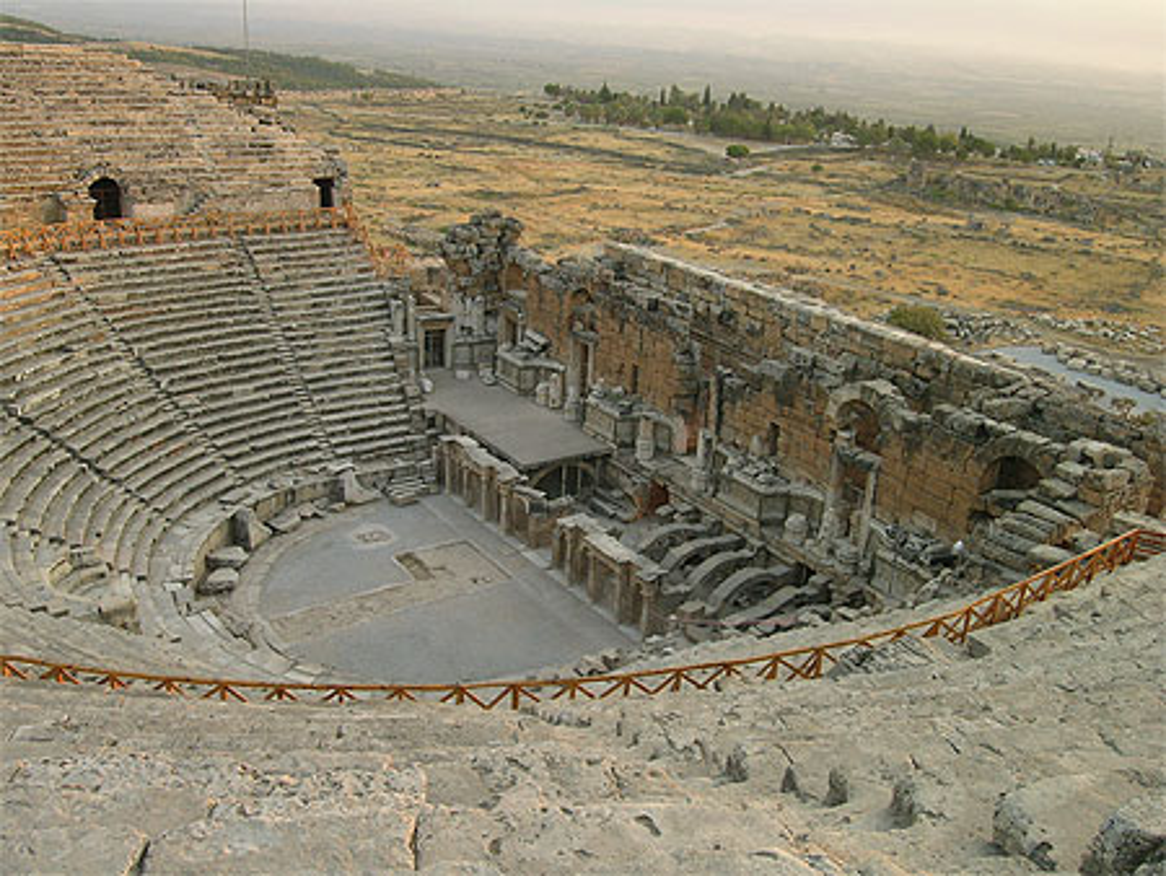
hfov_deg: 52.6
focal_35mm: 35
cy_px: 438
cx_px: 583
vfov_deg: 40.7
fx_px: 1180
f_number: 4.2
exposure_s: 1/38.2
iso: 50
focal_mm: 7.2
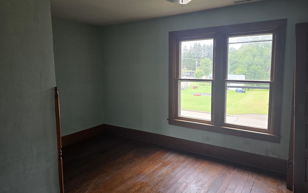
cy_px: 93
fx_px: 210
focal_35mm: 25
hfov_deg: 72.6
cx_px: 155
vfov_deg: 49.3
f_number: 1.7
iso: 200
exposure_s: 1/120
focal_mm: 6.3
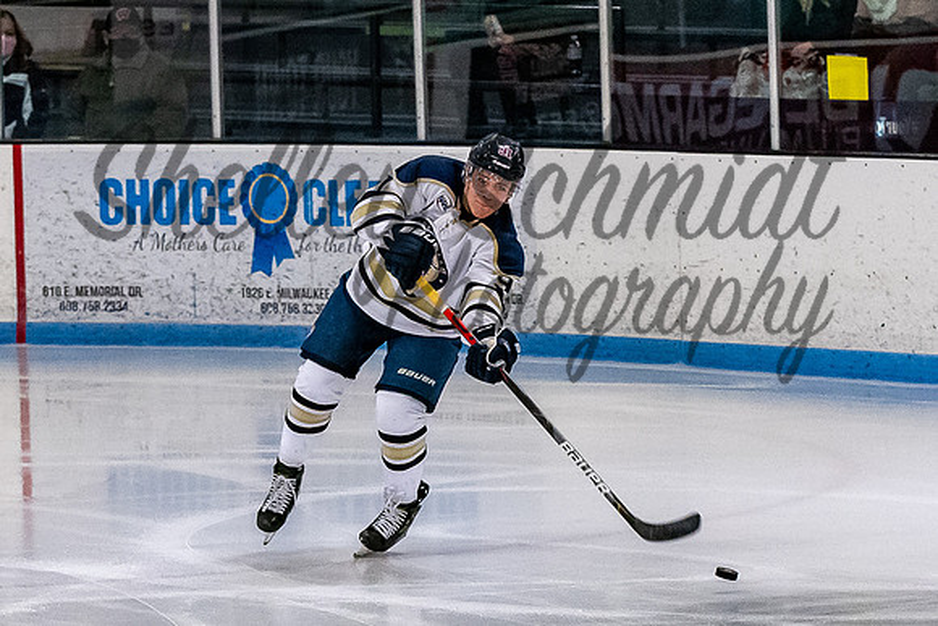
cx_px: 527
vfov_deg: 3.9
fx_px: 9252
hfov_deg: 5.8
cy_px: 351
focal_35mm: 355
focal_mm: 105
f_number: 3.5
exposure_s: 1/800
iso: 3200
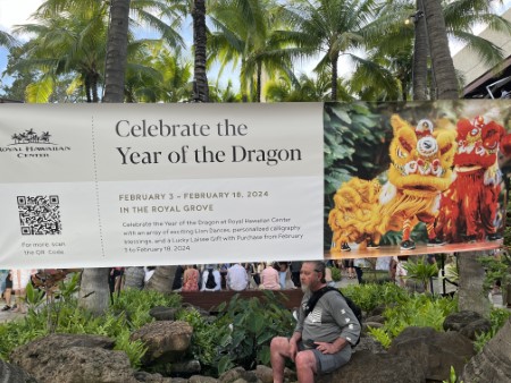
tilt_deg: +9.7
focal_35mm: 26
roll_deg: +0.3
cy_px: 192
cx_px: 256
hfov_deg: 67.3
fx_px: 384
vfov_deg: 53.1
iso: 50
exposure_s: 1/499
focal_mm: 5.1
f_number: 1.6
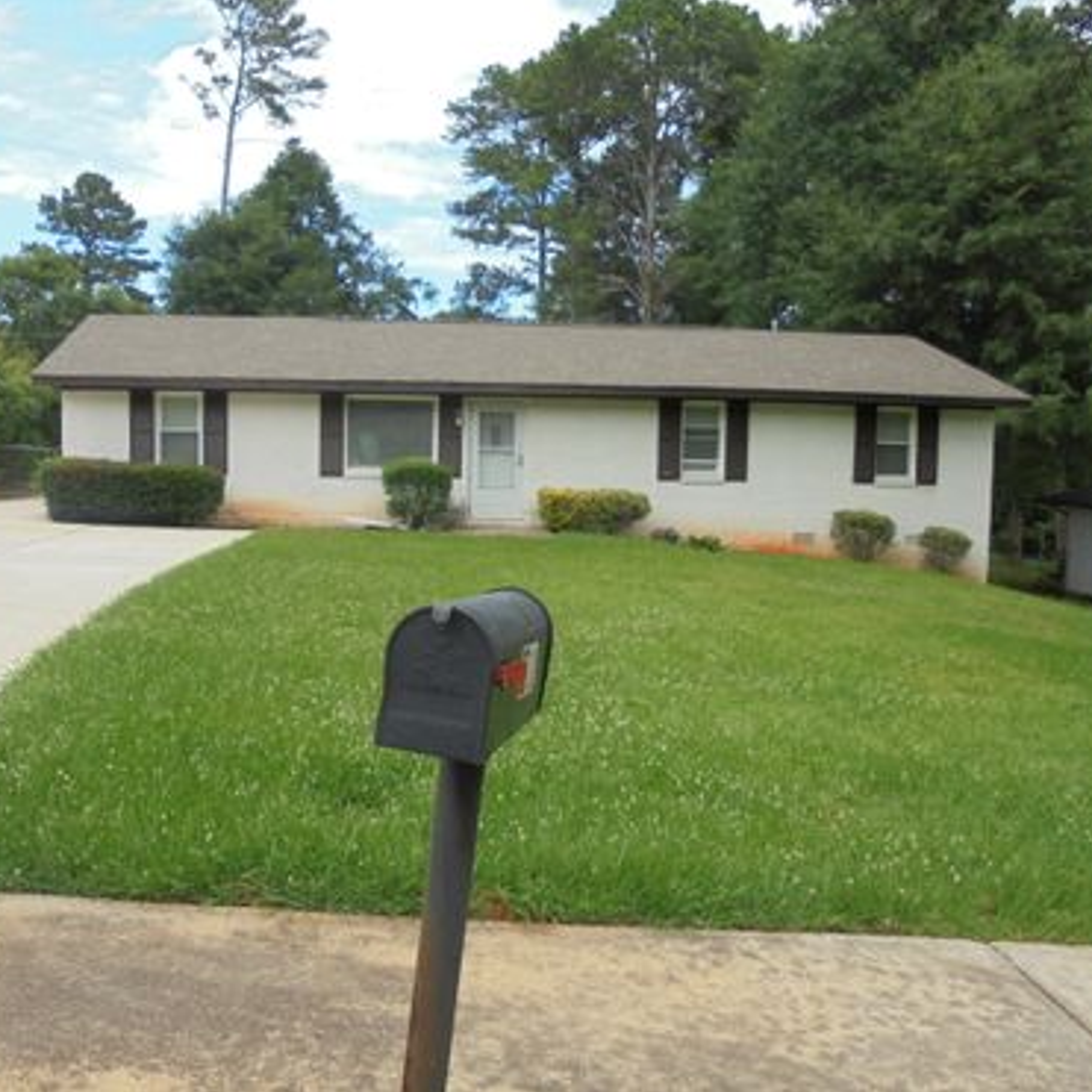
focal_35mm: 31
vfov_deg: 52.5
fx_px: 1106
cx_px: 459
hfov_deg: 52.3
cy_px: 546
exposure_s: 1/400
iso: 100
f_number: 3.5
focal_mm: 4.6
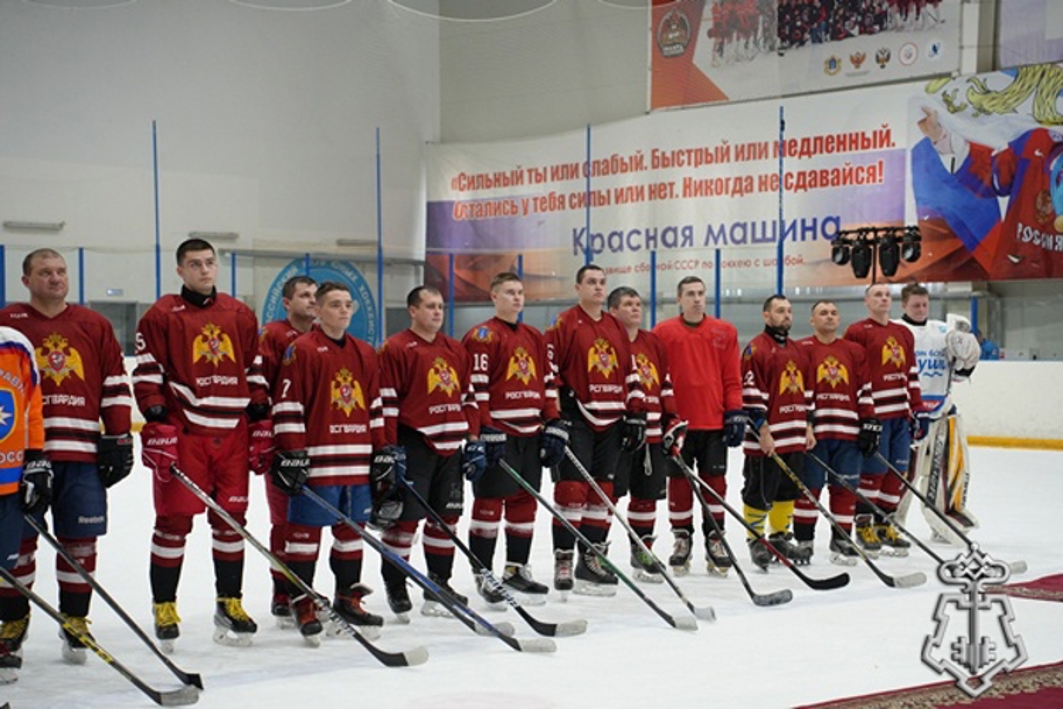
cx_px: 532
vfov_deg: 18.2
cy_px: 354
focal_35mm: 75
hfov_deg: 27.0
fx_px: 2214
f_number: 4
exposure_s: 1/160
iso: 800
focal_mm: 75
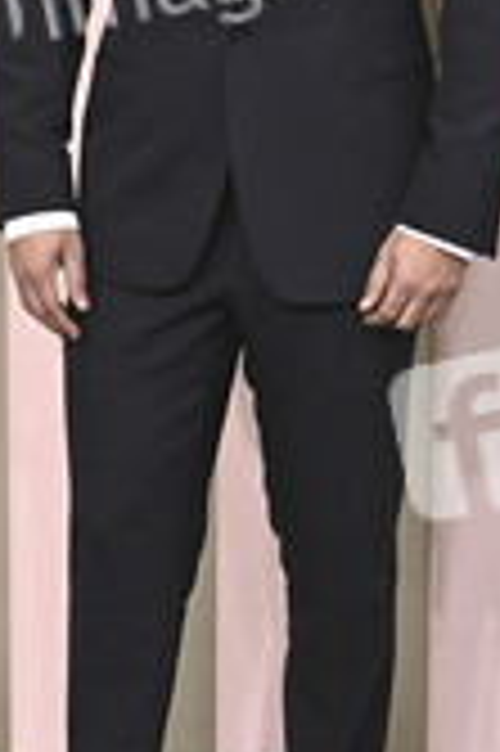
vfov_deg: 10.1
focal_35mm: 204
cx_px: 212
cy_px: 189
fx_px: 4259
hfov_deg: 6.7
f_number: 8
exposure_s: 1/400
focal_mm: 85
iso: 800
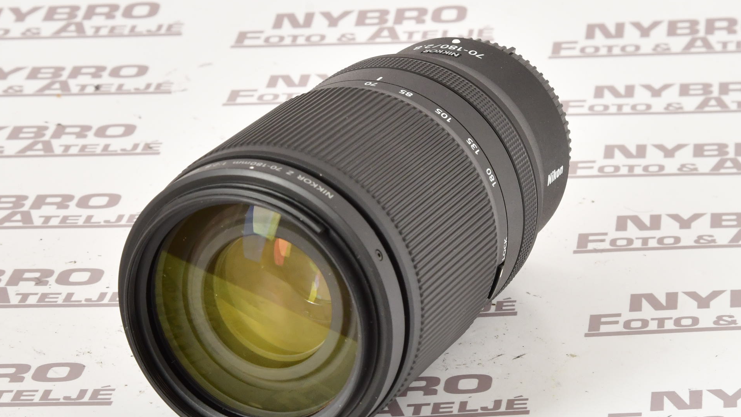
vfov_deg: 16.3
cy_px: 242
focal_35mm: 74
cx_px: 370
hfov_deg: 28.6
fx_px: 1454
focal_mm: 70
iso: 1000
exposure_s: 1/200
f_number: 11
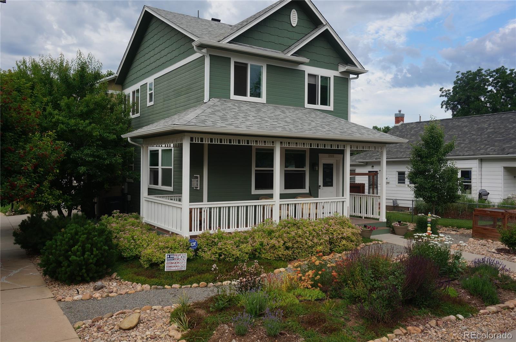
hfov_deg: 62.0
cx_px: 258
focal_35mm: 30
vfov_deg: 43.5
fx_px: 429
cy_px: 171
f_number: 9
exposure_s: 1/80
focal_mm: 20
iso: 100
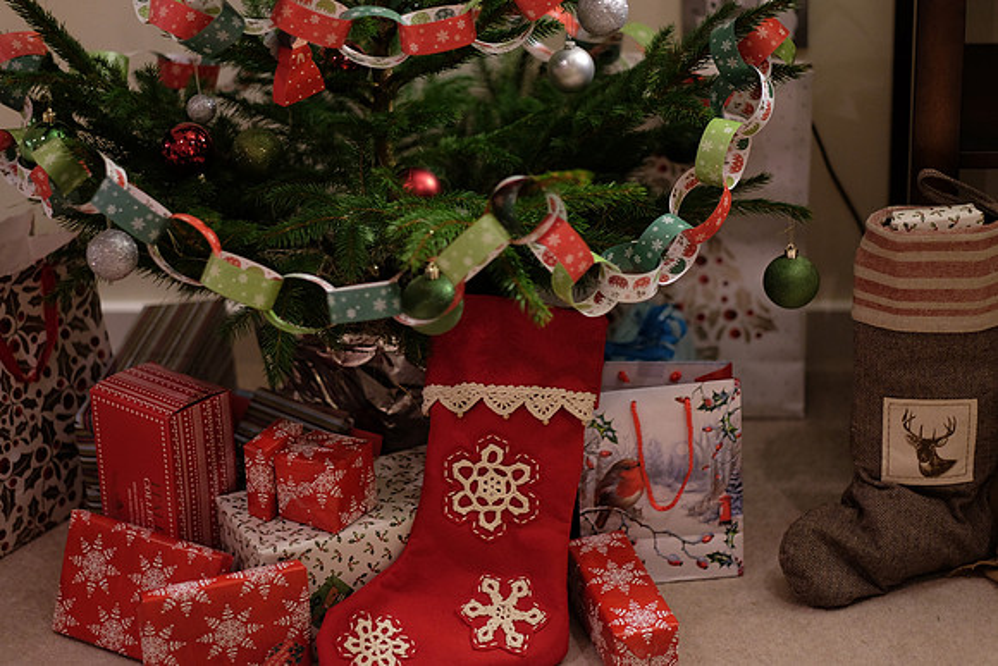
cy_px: 333
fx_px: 2329
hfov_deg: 24.2
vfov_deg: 16.3
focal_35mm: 84
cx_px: 499
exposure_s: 1/28
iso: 800
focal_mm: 56
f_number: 1.2
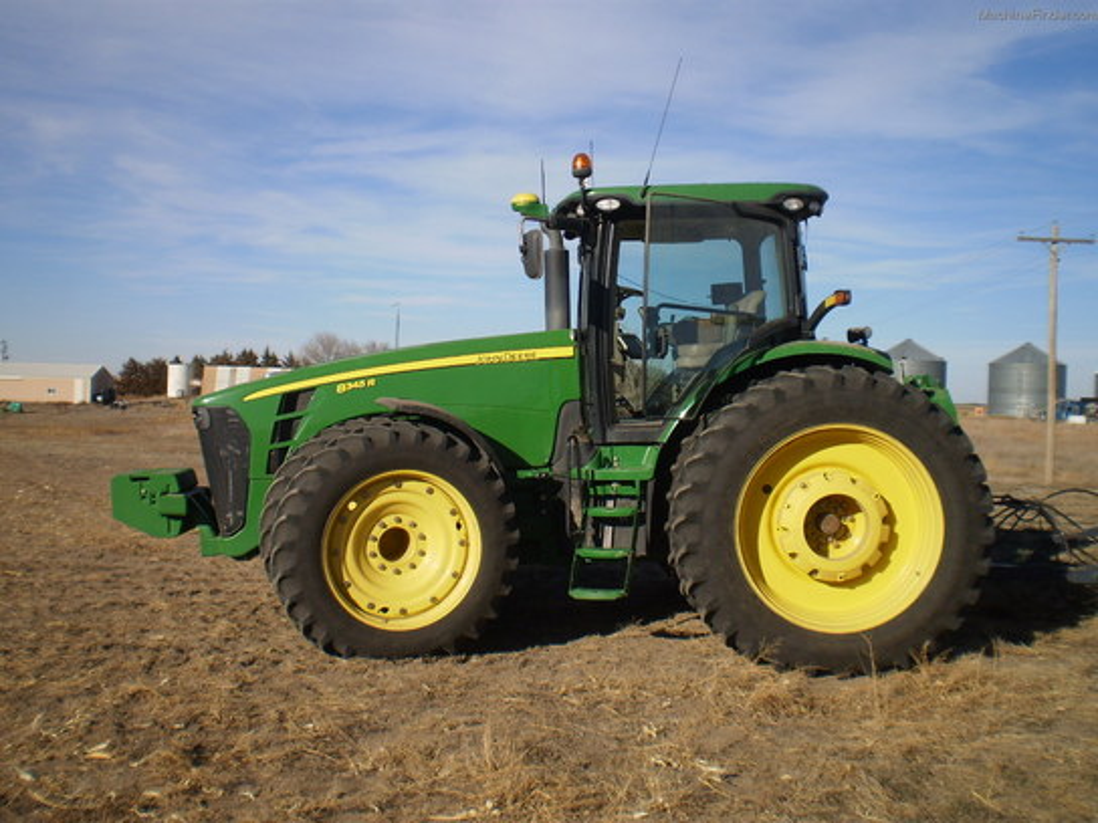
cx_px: 549
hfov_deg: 44.8
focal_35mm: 42
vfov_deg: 34.3
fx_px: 1332
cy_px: 412
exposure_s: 1/1000
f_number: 4.9
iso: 64
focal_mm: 7.4
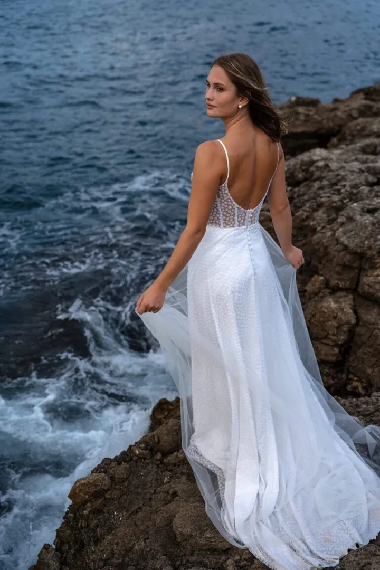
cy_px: 285
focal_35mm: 48
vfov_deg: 41.1
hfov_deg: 28.1
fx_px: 760
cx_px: 190
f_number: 2.8
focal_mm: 48
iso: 200
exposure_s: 1/1250
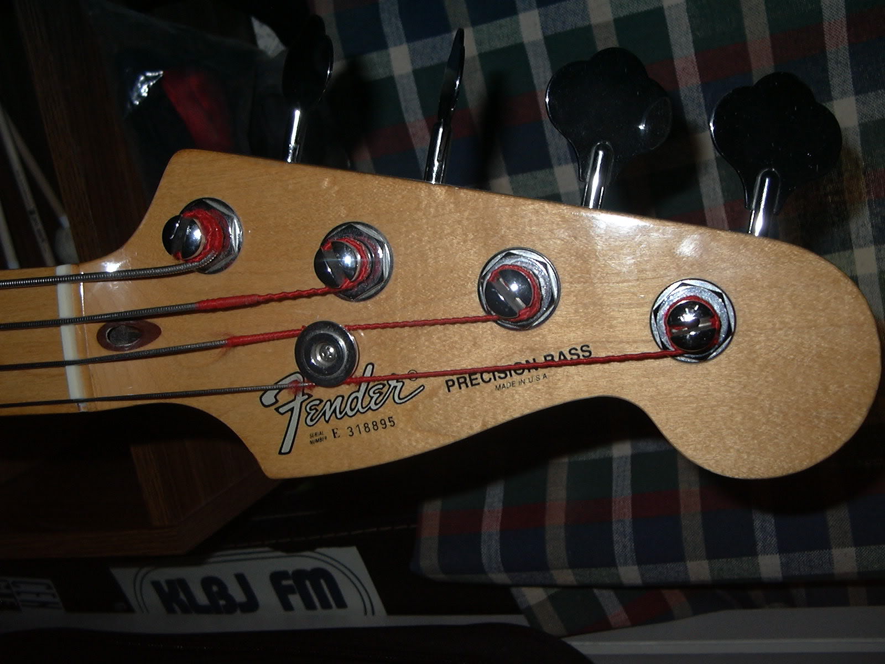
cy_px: 332
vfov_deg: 40.7
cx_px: 442
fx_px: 895
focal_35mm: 35
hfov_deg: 52.6
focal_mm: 5.4
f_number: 2.8
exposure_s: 1/64.1
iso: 100
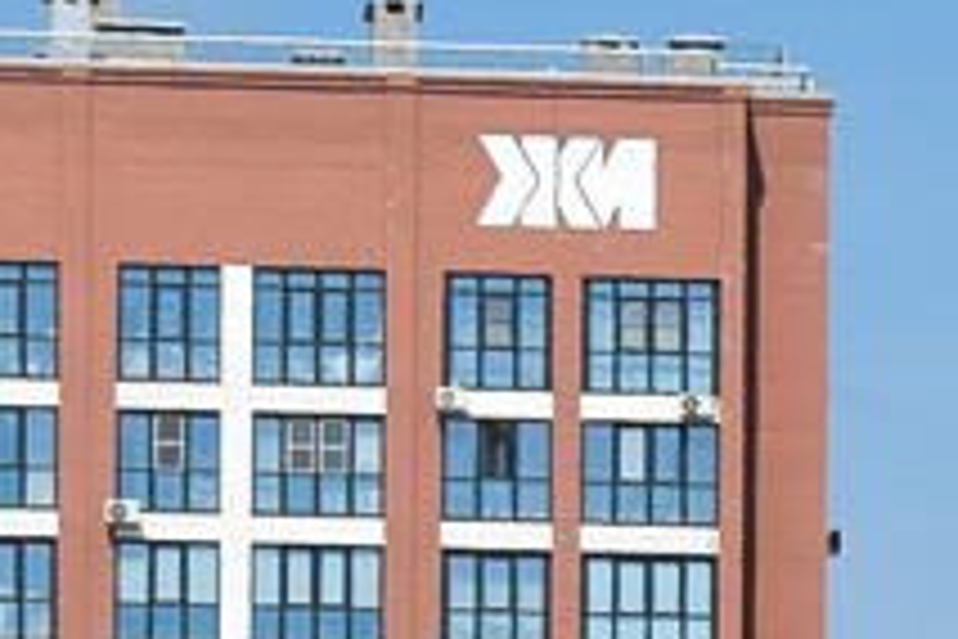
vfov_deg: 2.9
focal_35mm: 464
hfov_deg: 4.3
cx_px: 2438
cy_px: 1755
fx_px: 12342
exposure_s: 1/800
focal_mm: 55
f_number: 7.1
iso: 200
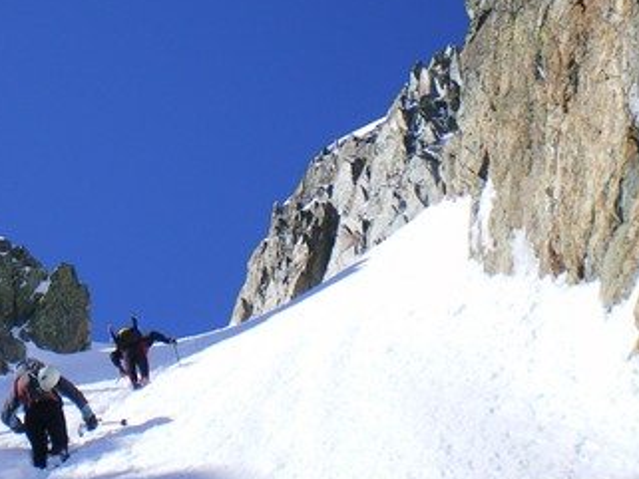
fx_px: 1311
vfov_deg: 20.6
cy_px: 147
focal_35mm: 71
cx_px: 106
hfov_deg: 26.7
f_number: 4.6
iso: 64
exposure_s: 1/500
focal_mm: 6.3
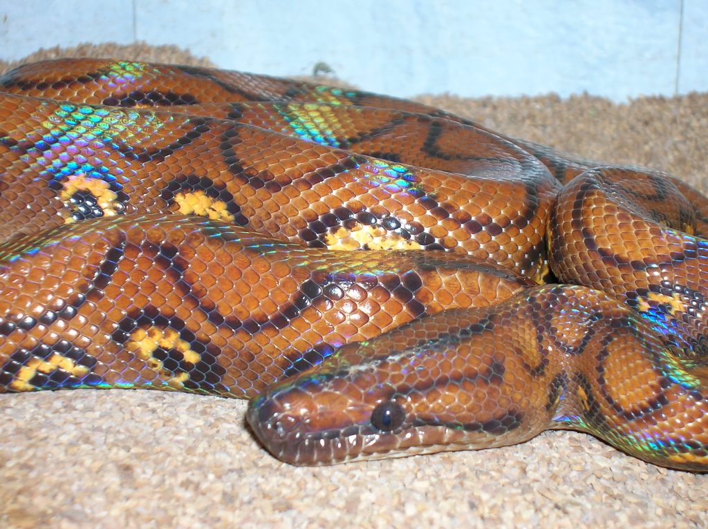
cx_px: 354
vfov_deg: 18.0
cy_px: 264
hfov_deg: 23.9
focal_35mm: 82
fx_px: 1676
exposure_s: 1/60.1
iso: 50
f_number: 4.3
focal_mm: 13.6
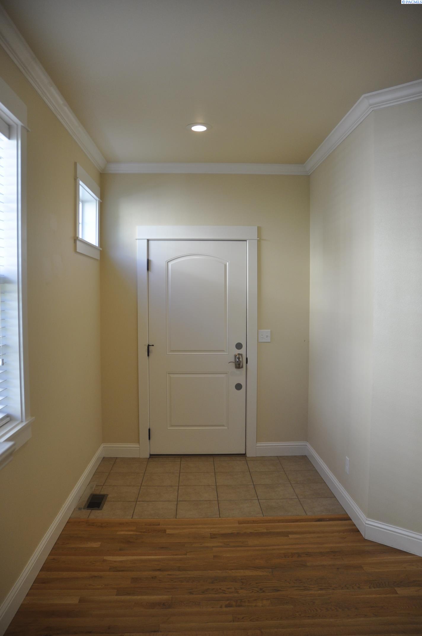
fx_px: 476
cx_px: 211
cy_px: 318
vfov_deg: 67.4
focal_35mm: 27
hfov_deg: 47.8
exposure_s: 1/60
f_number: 4
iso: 450
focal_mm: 18
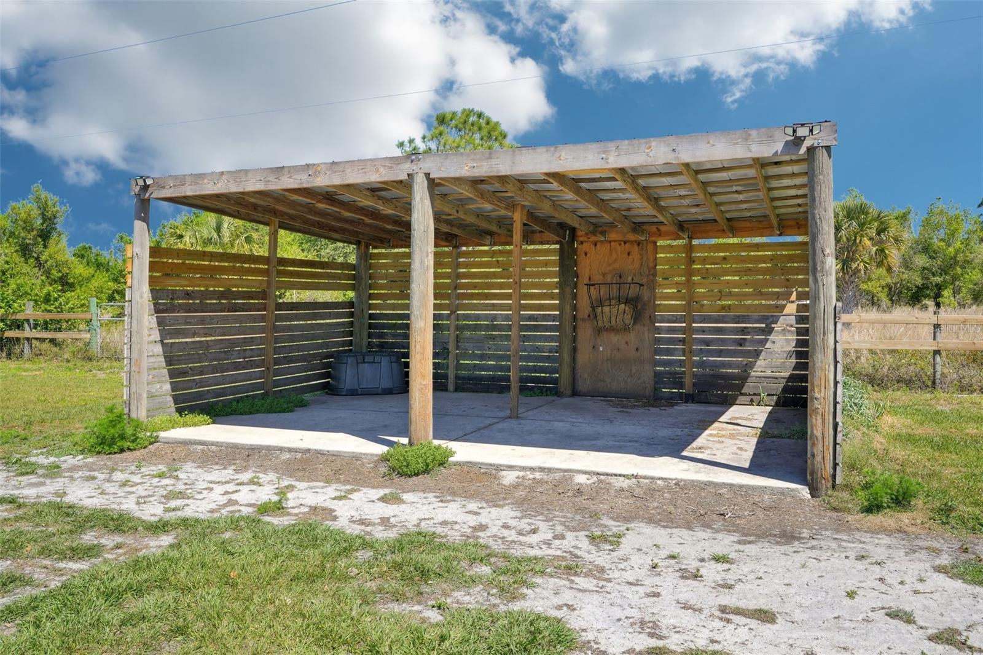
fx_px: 778
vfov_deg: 45.7
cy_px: 328
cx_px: 492
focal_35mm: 28
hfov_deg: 64.6
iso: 400
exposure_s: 1/500
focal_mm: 28.5
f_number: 8
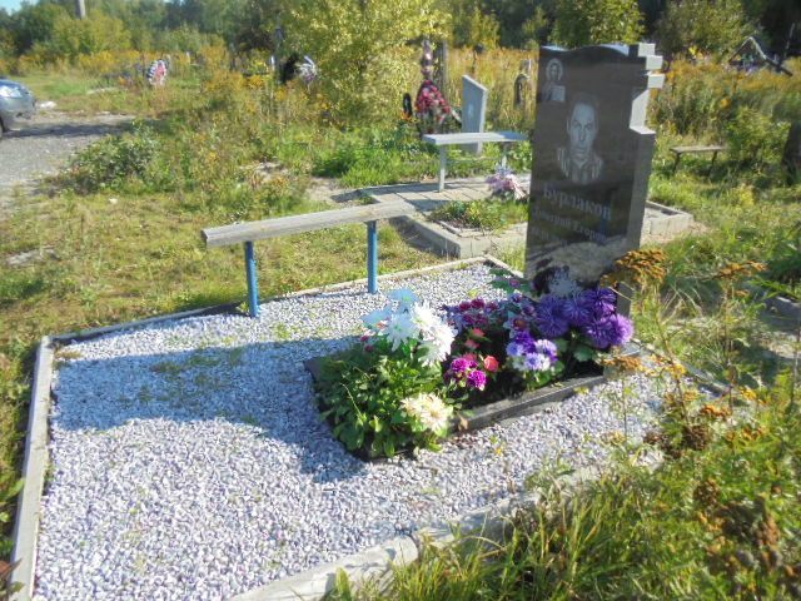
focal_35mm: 26
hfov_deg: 67.3
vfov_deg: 53.1
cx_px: 400
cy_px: 300
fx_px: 602
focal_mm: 4.6
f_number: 3.5
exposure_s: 1/640
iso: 100
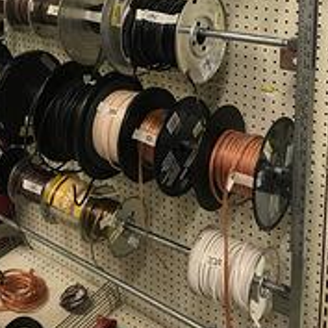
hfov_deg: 34.3
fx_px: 525
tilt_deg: -10.7
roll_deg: +1.0
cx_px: 103
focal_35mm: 49
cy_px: 17
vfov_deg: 32.5
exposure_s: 1/20
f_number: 1.8
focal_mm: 3.99
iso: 40
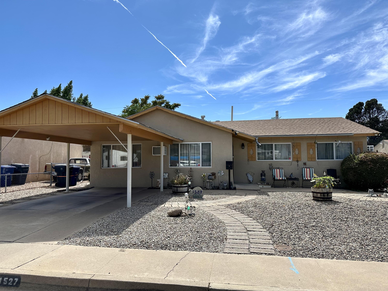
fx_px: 269
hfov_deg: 71.6
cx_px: 194
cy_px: 146
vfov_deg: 56.8
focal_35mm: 24
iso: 80
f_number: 1.78
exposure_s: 1/5000
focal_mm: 6.86
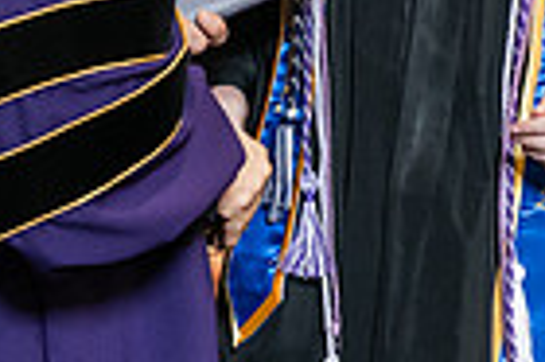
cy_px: -220
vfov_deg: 4.7
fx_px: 4385
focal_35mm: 290
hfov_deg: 7.1
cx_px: 195
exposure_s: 1/200
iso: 2500
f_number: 5
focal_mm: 70
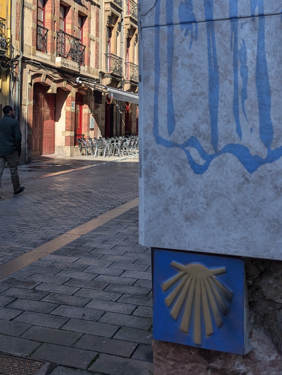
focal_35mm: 40
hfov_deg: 36.0
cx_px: 124
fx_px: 433
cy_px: 100
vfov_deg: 45.3
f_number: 1.85
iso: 41
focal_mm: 6.81
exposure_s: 1/1397
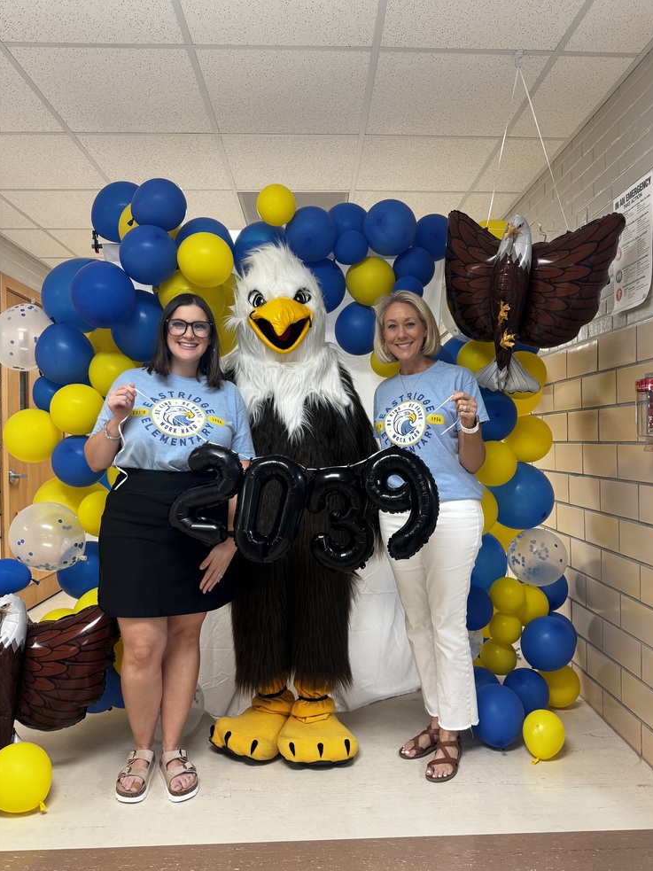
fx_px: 629
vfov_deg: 69.4
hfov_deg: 54.9
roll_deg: +1.4
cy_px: 439
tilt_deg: -0.7
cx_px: 338
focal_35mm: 25
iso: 200
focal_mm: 6.76
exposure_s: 1/60
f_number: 1.78
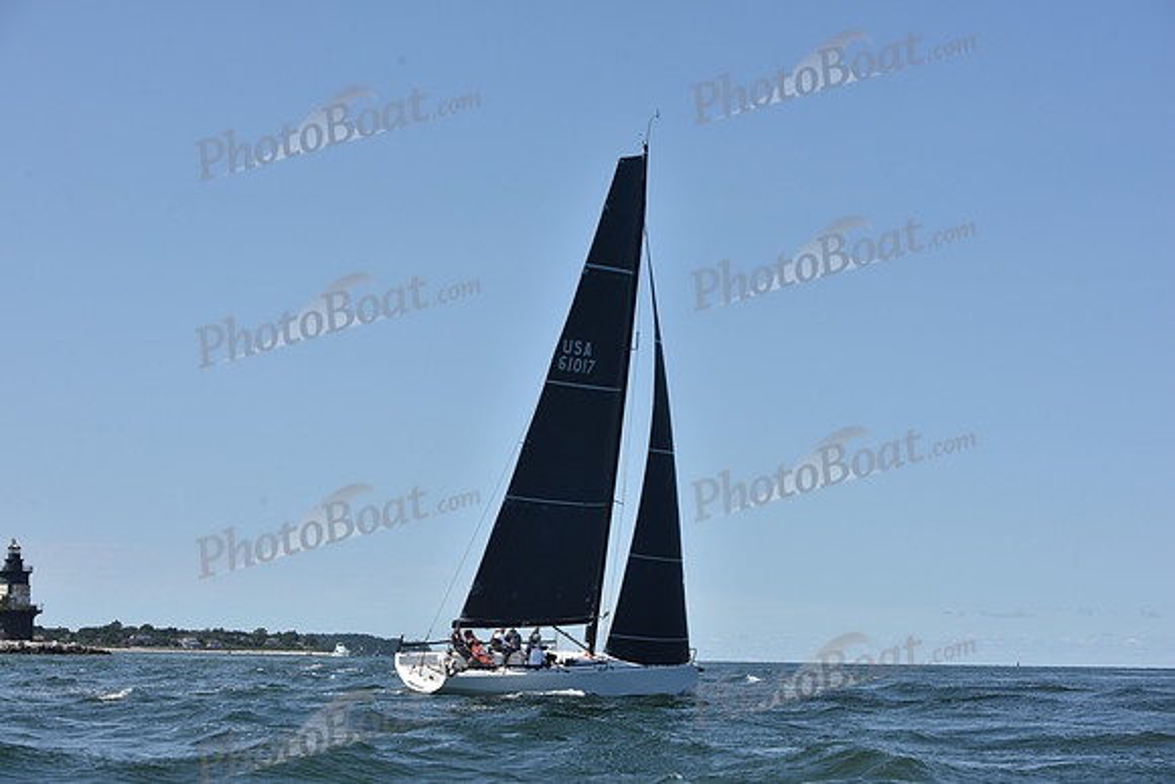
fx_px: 2285
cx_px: 588
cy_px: 392
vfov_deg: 19.5
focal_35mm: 70
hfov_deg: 28.8
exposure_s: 1/1000
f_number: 9
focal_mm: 70
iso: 250
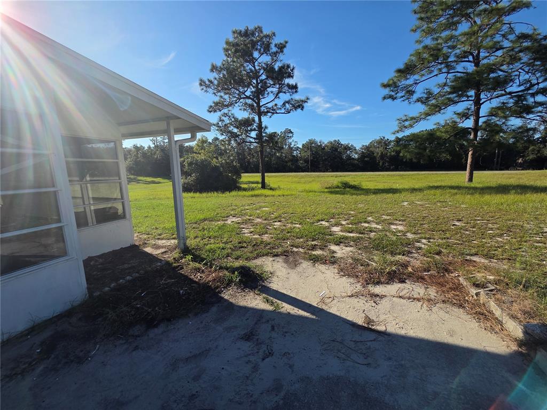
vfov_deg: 89.9
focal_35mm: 13
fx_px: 205
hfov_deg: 106.2
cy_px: 205
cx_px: 274
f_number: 2.2
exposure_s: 1/1894
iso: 50
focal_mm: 2.2
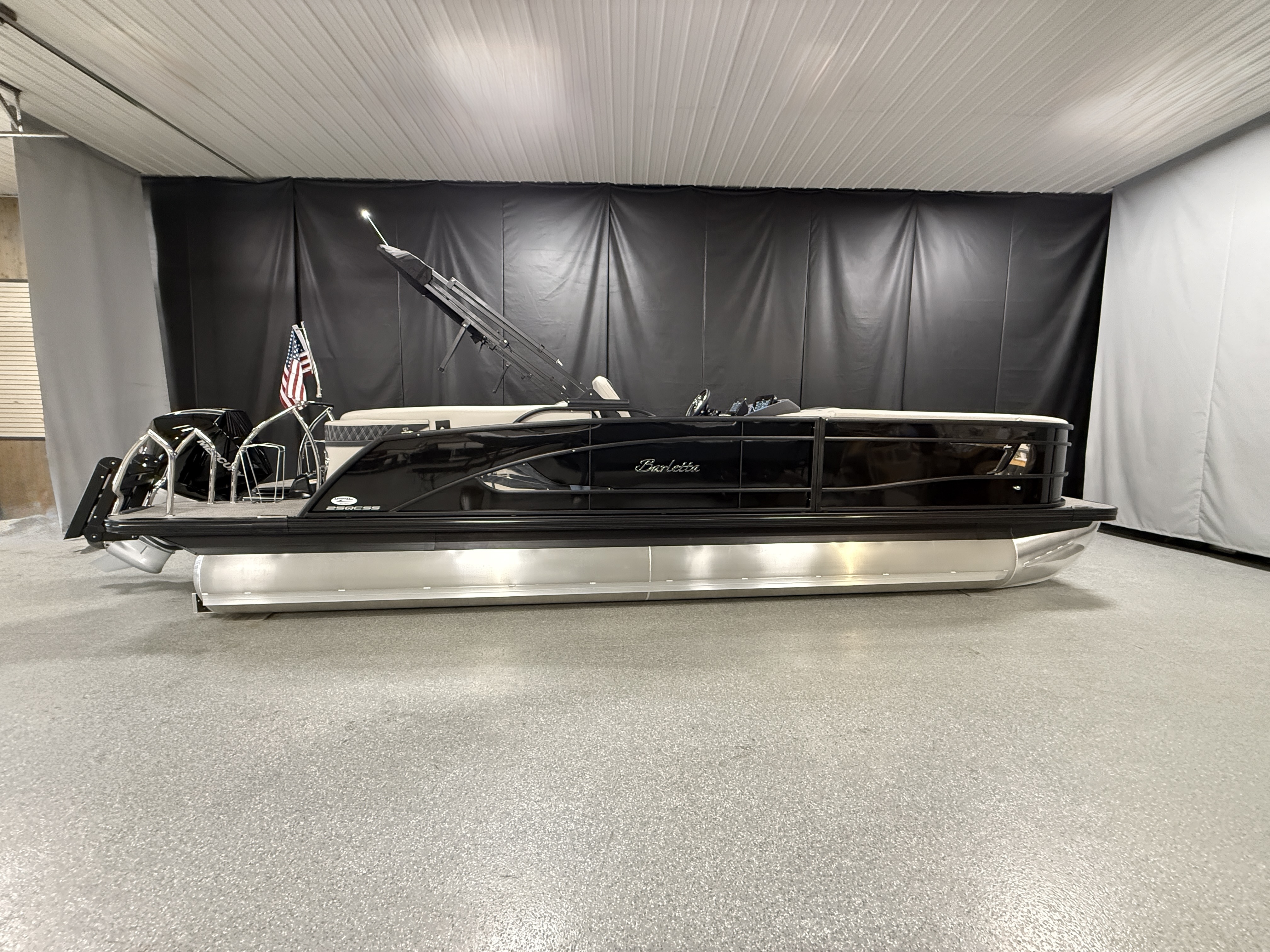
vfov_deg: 85.7
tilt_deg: -6.3
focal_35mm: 14
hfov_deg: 102.1
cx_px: 635
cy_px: 476
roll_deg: -0.9
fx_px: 514
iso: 800
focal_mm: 2.22
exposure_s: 1/60
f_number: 2.2
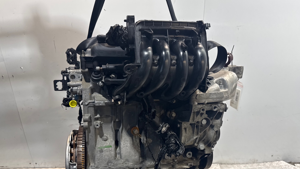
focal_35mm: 27
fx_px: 215
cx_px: 146
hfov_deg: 69.8
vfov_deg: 42.4
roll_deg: +1.9
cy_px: 110
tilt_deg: -23.2
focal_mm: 6.76
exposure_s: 1/100
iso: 100
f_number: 1.78
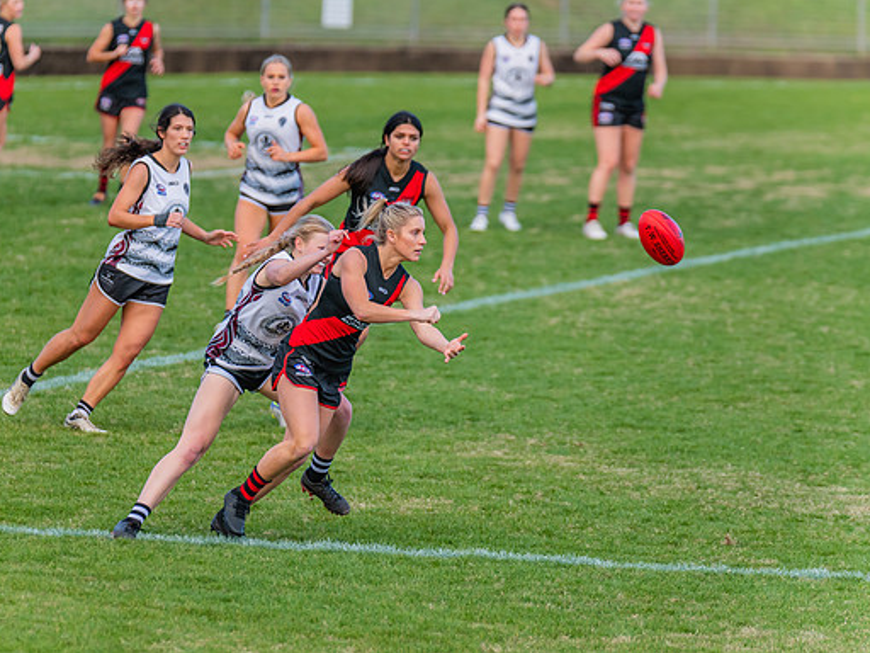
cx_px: 398
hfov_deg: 5.6
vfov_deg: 4.2
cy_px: 344
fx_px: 8972
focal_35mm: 357
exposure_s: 1/1250
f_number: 4.5
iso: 800
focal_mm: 310
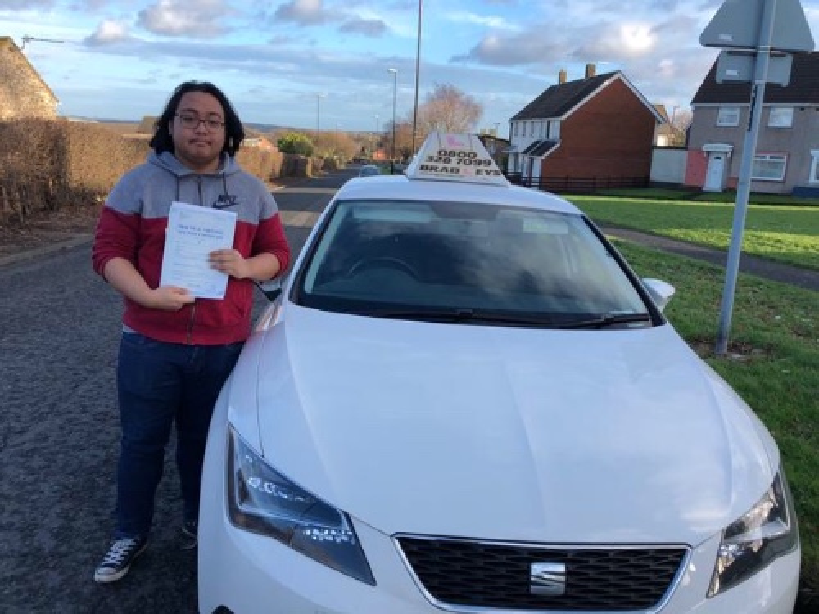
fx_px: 686
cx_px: 410
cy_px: 307
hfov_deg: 61.7
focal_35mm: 29
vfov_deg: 48.2
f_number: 1.8
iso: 20
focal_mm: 3.99
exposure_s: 1/484
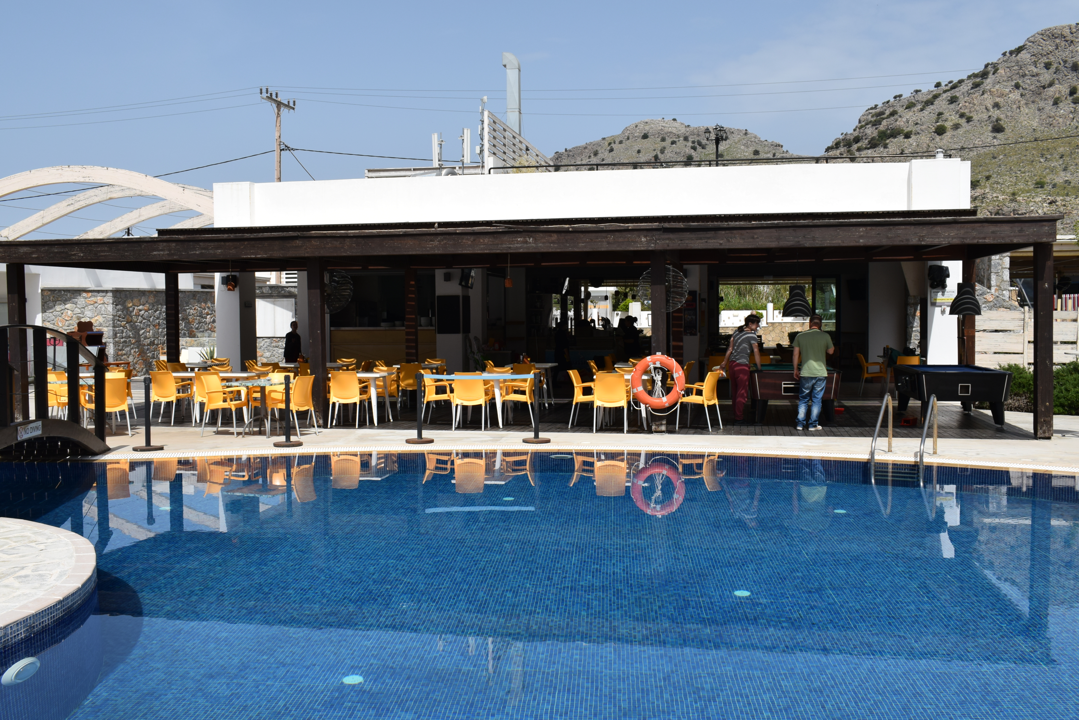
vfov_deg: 38.4
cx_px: 540
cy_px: 360
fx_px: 1034
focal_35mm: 34
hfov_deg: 55.1
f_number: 10
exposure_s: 1/400
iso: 200
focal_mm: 23
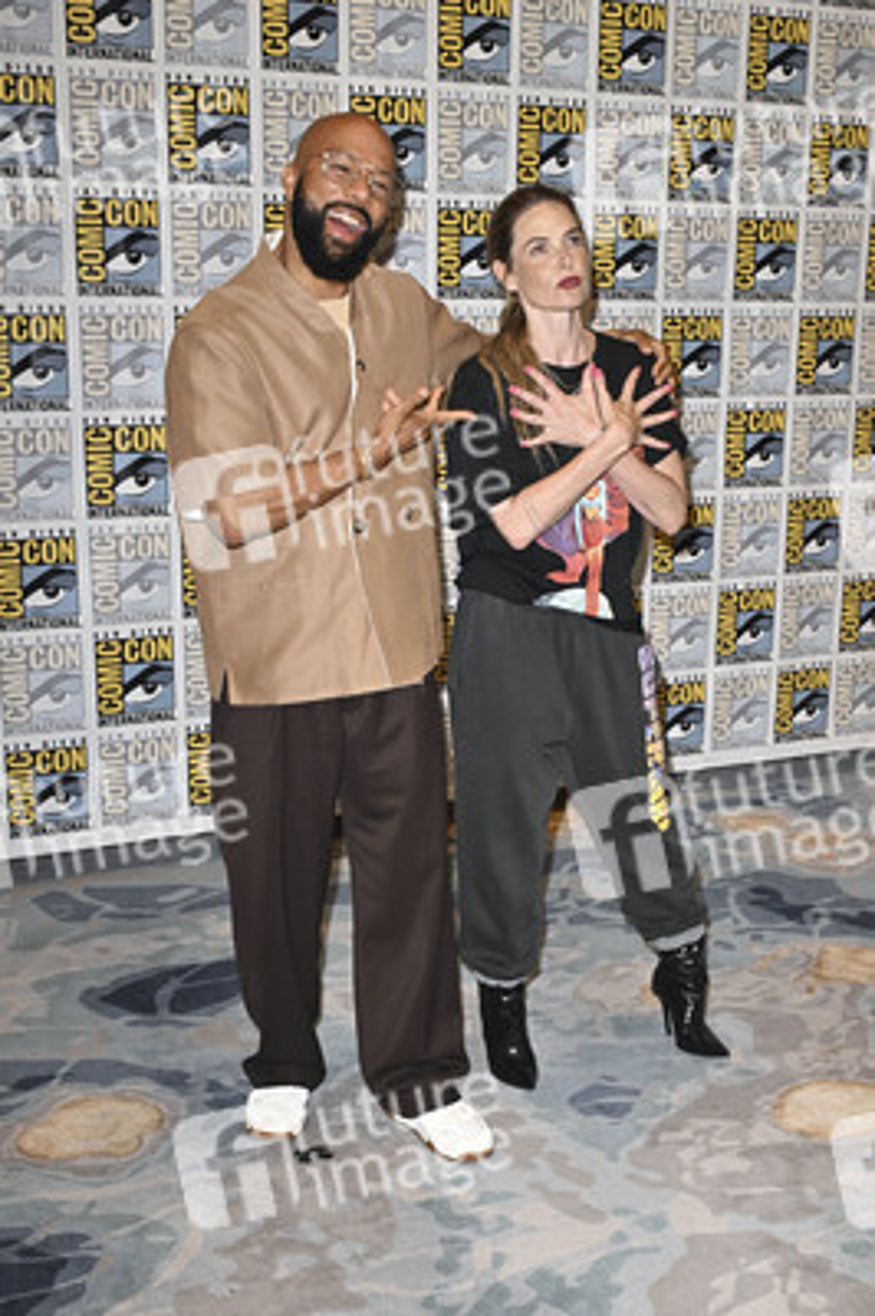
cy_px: 658
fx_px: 1278
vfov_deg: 54.5
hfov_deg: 37.8
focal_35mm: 35
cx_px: 438
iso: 2500
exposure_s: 1/250
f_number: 5
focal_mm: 35
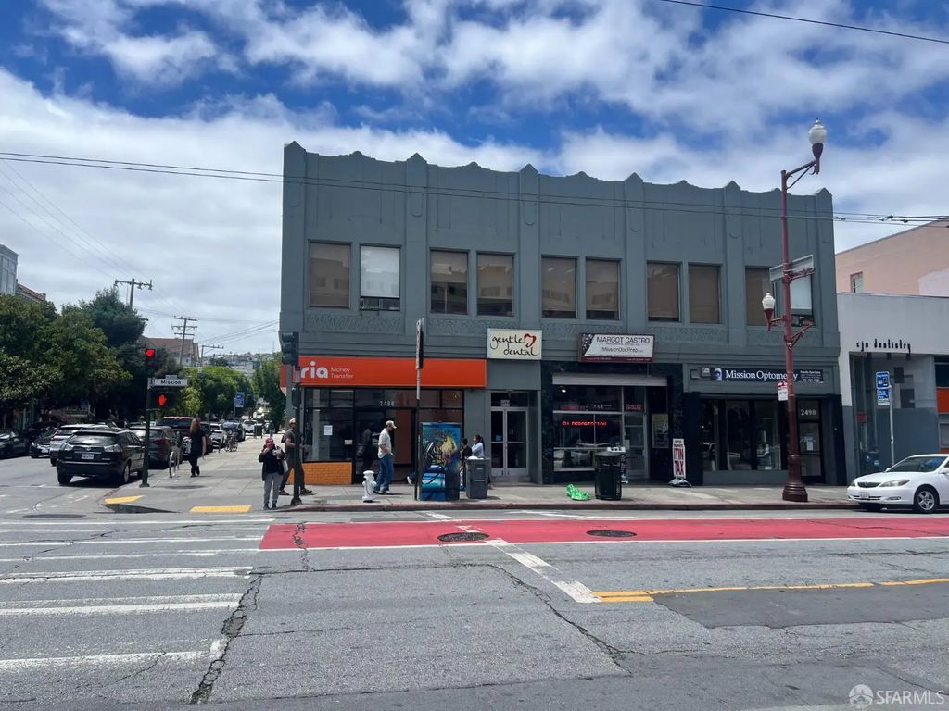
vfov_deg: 53.1
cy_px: 356
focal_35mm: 26
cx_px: 474
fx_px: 713
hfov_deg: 67.3
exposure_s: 1/2353
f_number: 1.5
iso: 50
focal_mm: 5.7
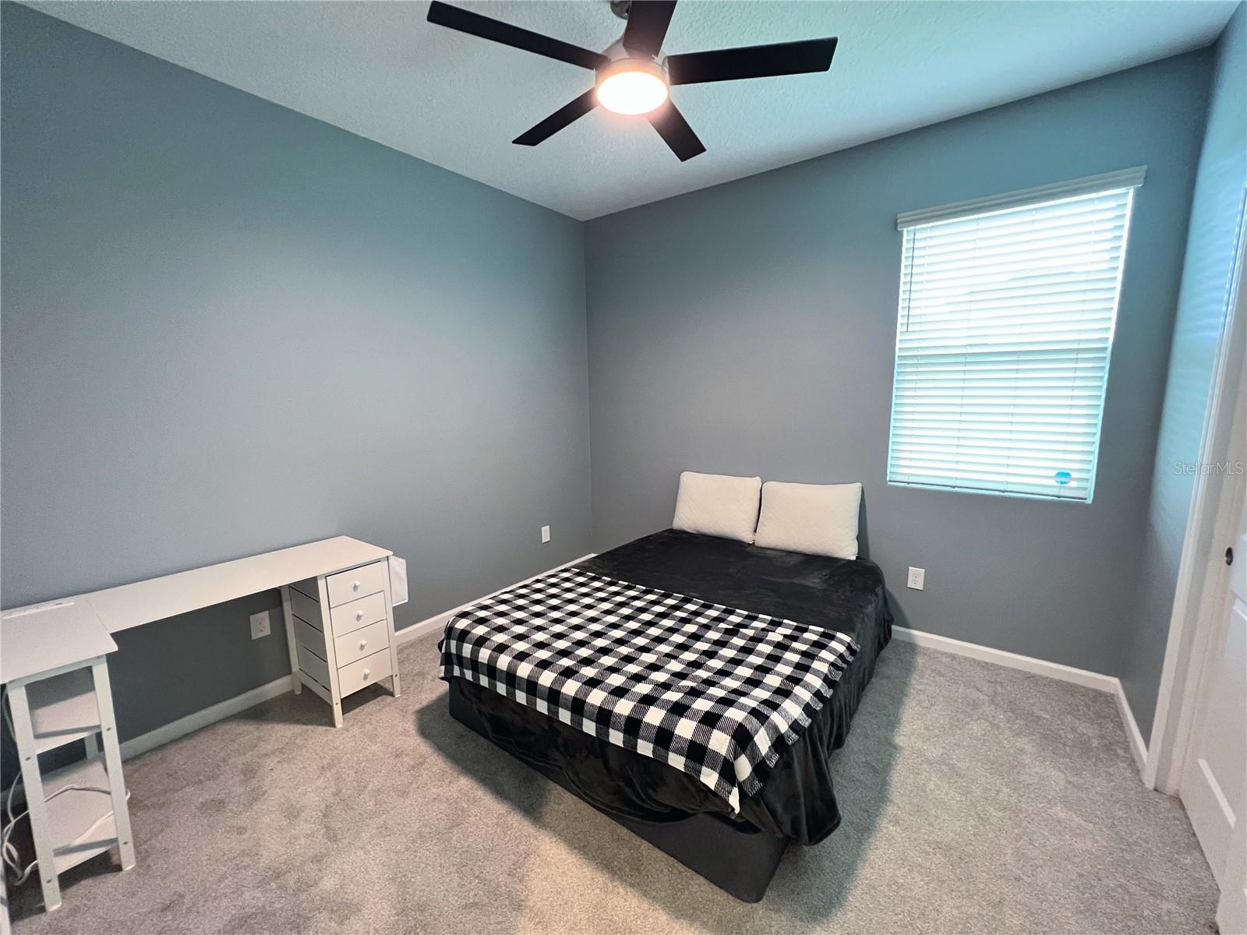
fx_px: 468
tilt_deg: -9.7
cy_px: 468
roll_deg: +1.0
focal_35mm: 13
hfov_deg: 106.2
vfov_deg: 89.9
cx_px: 624
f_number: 1.8
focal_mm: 1.57
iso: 500
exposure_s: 1/60
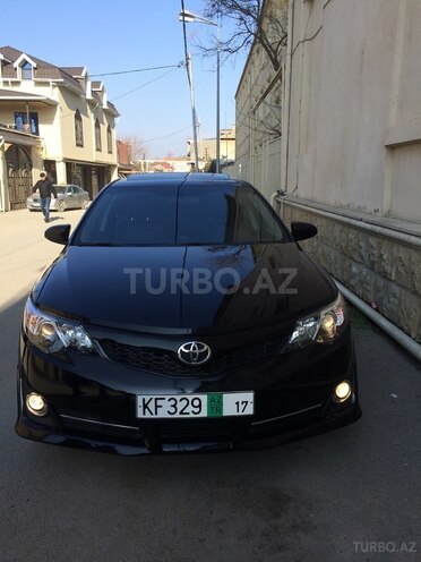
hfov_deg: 48.2
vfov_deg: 61.7
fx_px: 470
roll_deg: +0.4
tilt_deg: -12.8
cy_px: 281
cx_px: 210
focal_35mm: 29
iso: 32
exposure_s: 1/1109
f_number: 2.2
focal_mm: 4.15
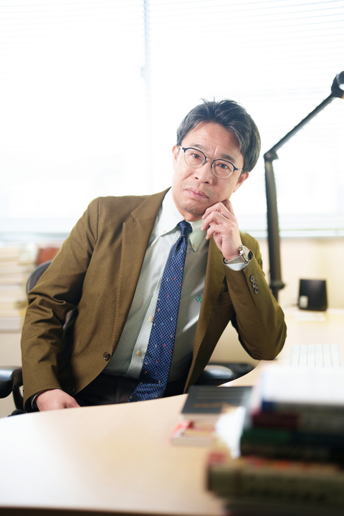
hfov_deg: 27.0
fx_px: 717
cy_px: 258
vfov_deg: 39.6
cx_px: 172
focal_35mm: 50
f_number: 1.4
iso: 500
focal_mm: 50
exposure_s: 1/320
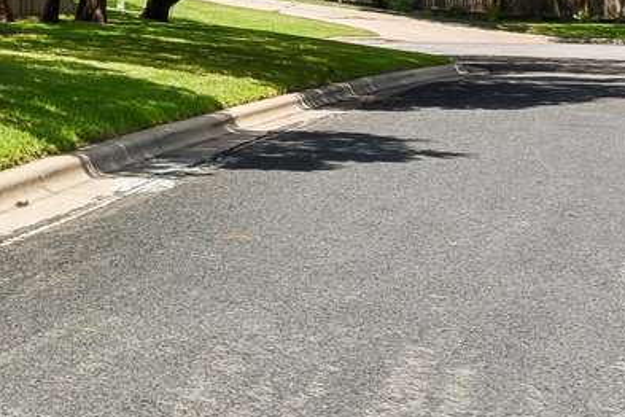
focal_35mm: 73
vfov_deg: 17.7
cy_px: -92
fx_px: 1267
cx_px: -638
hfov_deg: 18.2
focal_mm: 14
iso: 100
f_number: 8
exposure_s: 1/320
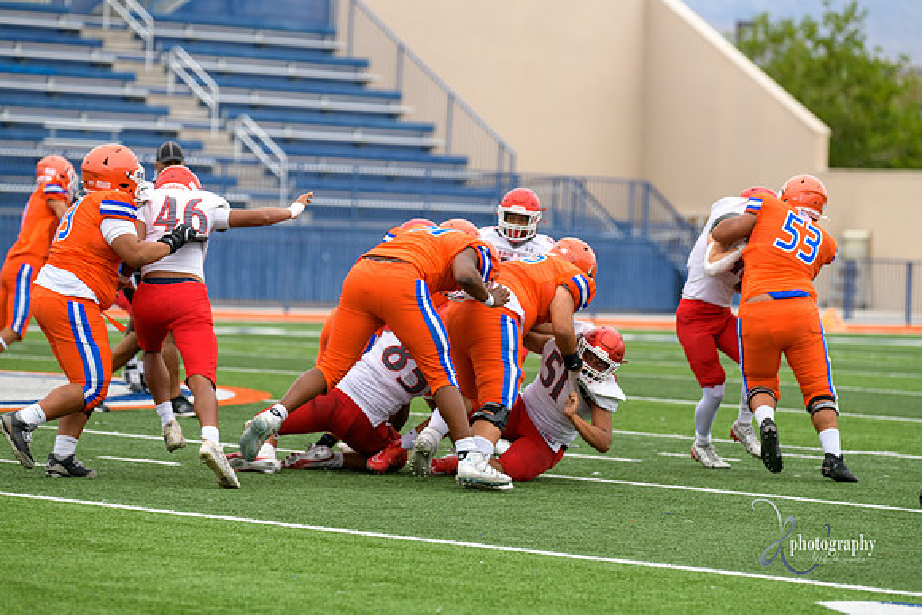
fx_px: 4611
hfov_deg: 11.4
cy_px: 308
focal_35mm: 180
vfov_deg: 7.6
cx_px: 461
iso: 450
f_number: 3.5
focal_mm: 180
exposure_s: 1/1000
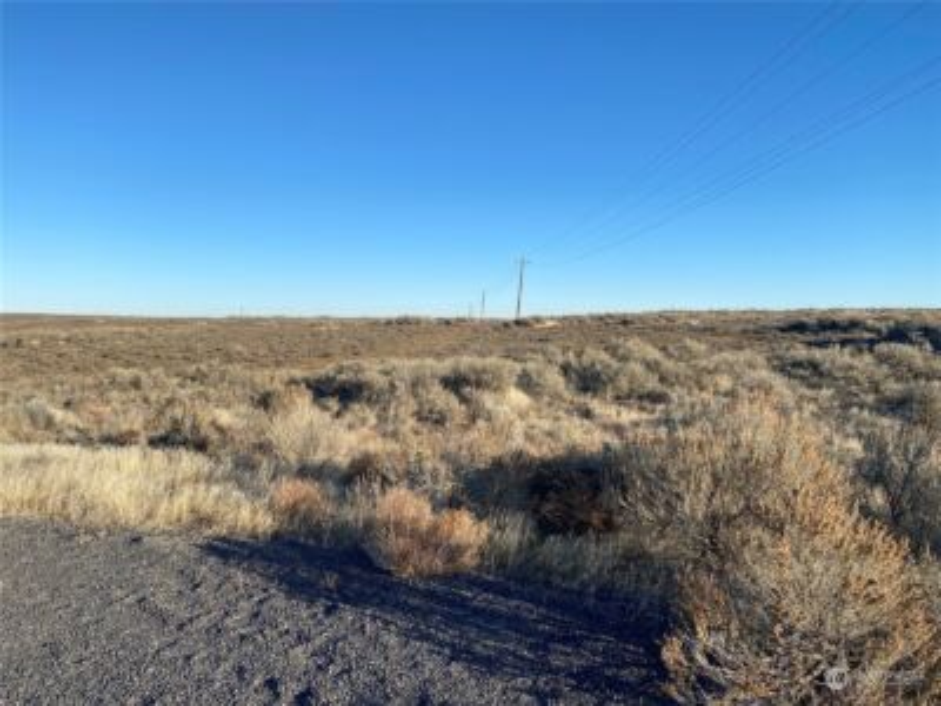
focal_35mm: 26
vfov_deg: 53.1
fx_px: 707
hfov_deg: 67.3
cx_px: 470
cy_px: 353
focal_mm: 4.25
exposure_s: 1/2315
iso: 32
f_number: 1.8
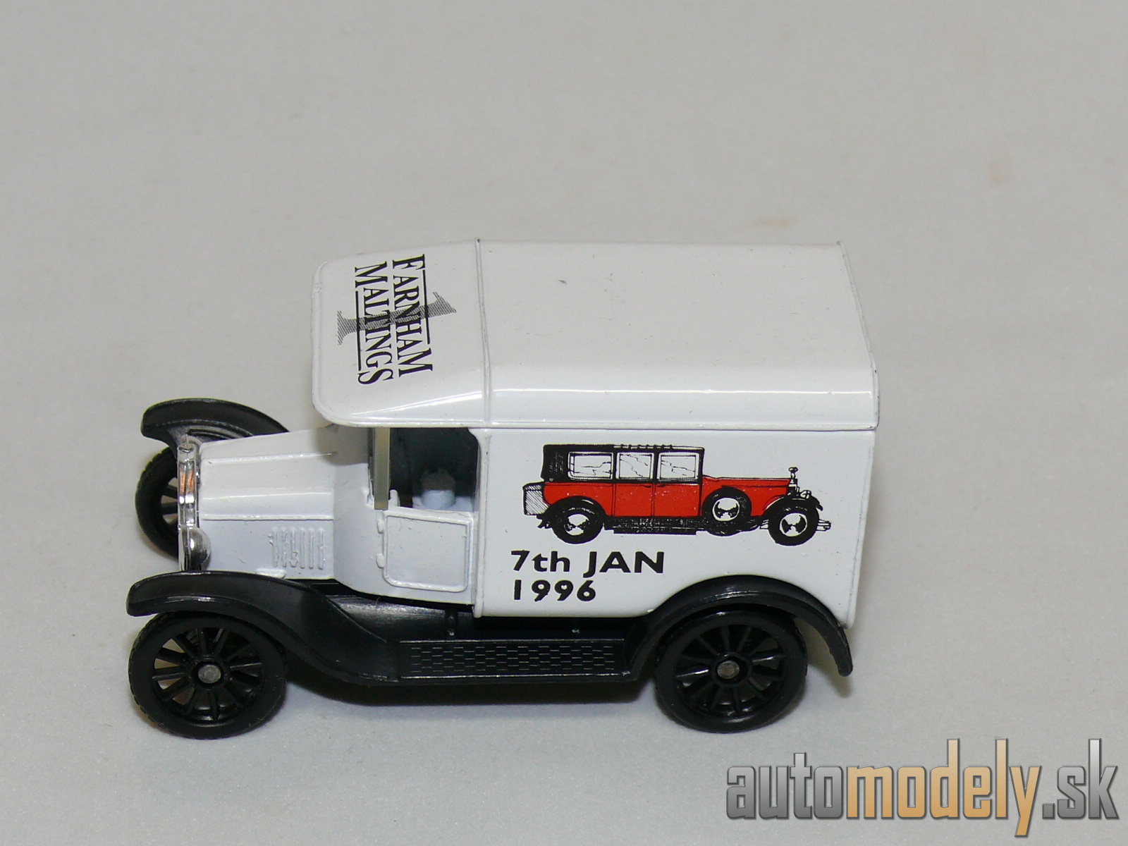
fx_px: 3324
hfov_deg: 19.3
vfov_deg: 14.5
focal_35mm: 102
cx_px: 564
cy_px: 423
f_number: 4
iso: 100
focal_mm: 13.4
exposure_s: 1/30
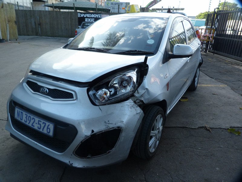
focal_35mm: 25
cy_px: 91
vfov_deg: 54.9
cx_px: 121
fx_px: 175
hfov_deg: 69.4
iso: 80
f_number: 2.8
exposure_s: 1/125
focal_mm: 4.5
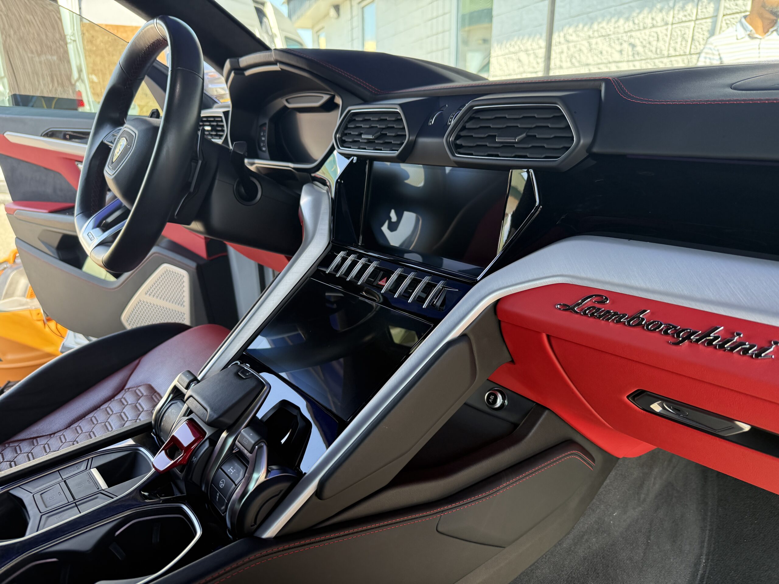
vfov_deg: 56.8
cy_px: 292
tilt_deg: -17.8
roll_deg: +0.0
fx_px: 540
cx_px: 390
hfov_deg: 71.6
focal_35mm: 24
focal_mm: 6.76
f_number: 1.78
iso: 200
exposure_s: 1/243
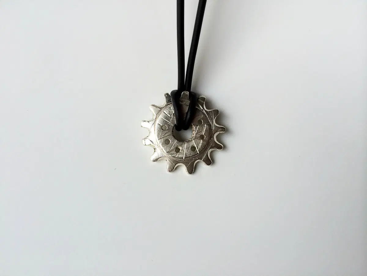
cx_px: 184
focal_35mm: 30
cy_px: 138
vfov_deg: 46.8
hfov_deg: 60.0
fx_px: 318
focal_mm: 4.12
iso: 32
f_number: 2.2
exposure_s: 1/265
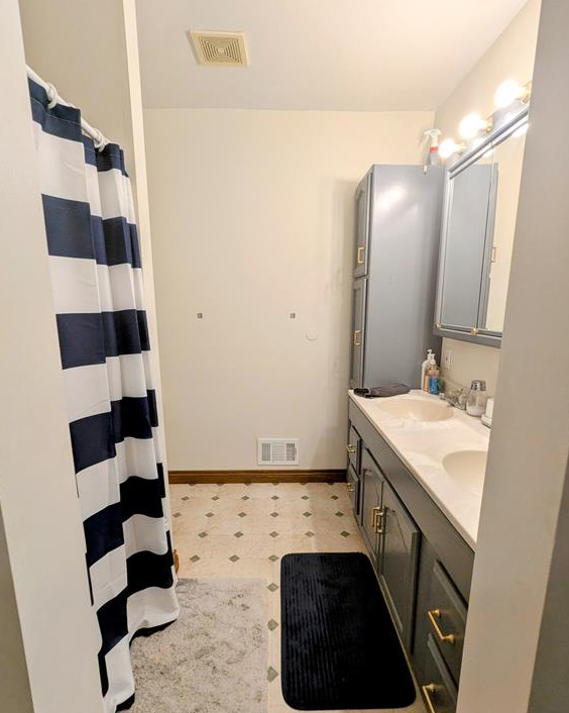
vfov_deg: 89.6
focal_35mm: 17
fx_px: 358
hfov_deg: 76.9
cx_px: 284
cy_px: 379
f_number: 2.2
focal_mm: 2.35
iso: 44
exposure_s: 1/60
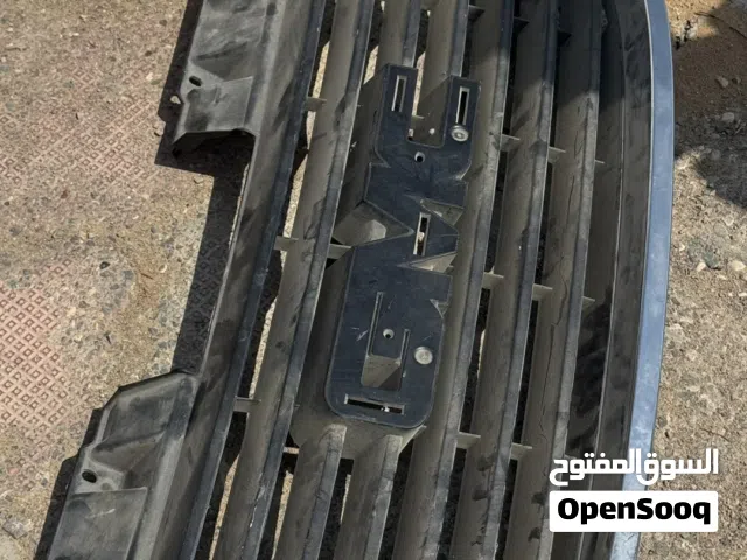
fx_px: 1036
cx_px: 374
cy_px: 280
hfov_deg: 39.7
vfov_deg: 30.3
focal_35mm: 48
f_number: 1.78
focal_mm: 6.76
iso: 64
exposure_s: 1/7092
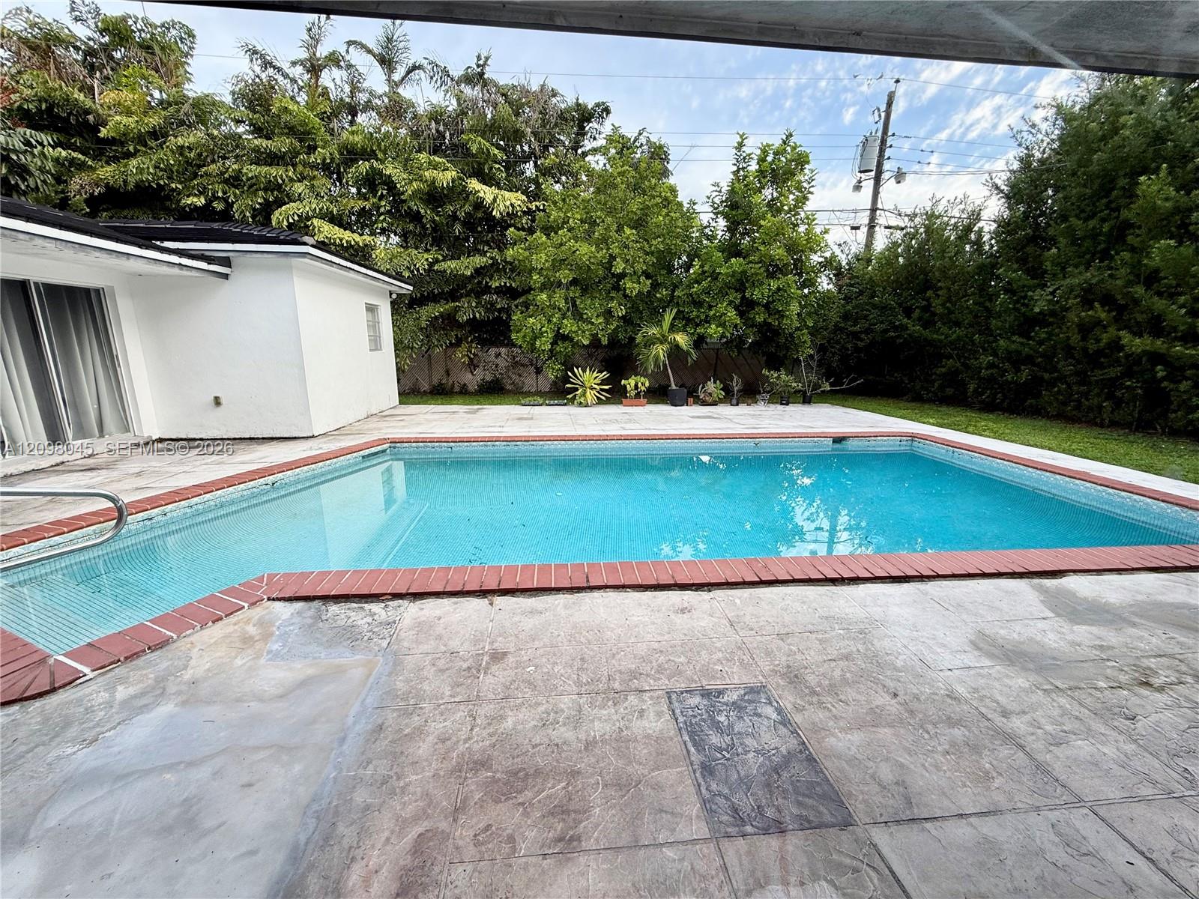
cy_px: 450
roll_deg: -0.3
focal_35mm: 14
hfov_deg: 102.1
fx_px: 485
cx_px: 600
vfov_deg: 85.7
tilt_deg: -12.6
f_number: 2.2
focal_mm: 2.22
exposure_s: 1/264
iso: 50
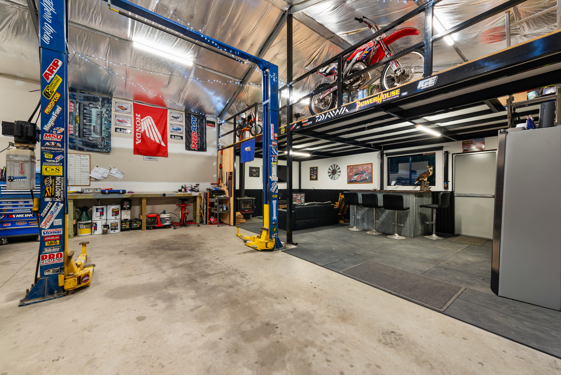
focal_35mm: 14
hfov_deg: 104.2
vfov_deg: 81.3
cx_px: 280
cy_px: 188
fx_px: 218
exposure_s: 1/1.25
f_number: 8
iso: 200
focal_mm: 14
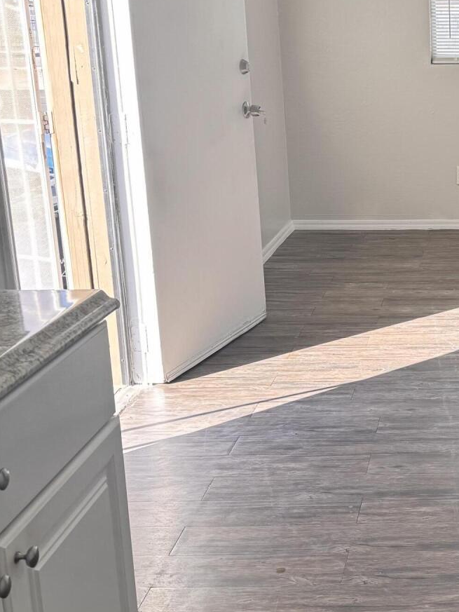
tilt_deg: -14.8
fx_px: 972
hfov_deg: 24.5
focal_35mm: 55
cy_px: 265
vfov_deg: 34.9
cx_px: 522
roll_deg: -0.5
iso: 80
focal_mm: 6.76
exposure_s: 1/172
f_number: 1.78
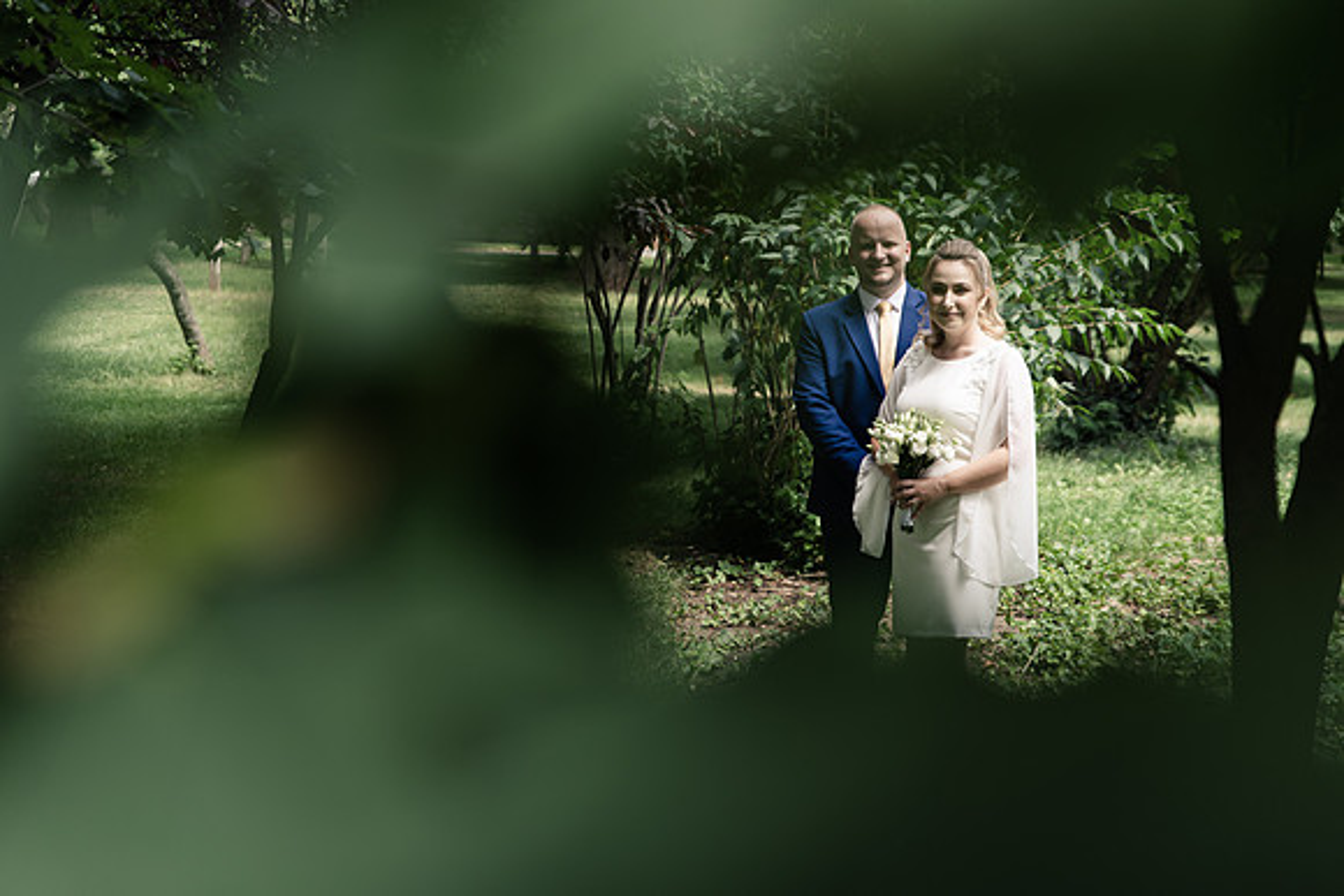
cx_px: 672
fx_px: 2614
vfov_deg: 19.5
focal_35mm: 70
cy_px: 448
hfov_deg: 28.8
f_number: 2.8
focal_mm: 70
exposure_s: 1/640
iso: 200
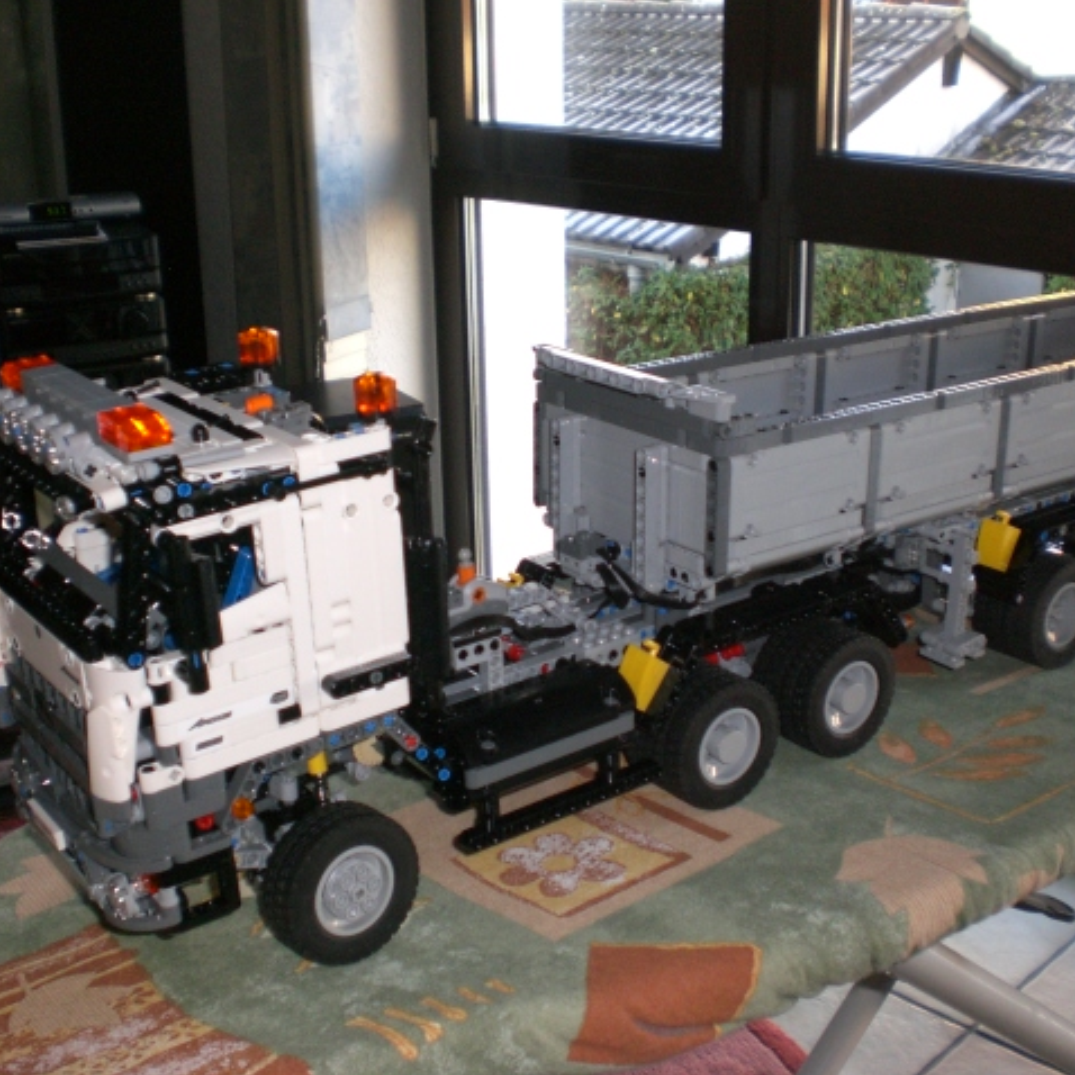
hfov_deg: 37.5
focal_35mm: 45
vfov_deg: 37.6
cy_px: 538
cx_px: 596
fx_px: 1581
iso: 200
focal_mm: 6.3
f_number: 3.1
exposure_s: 1/60
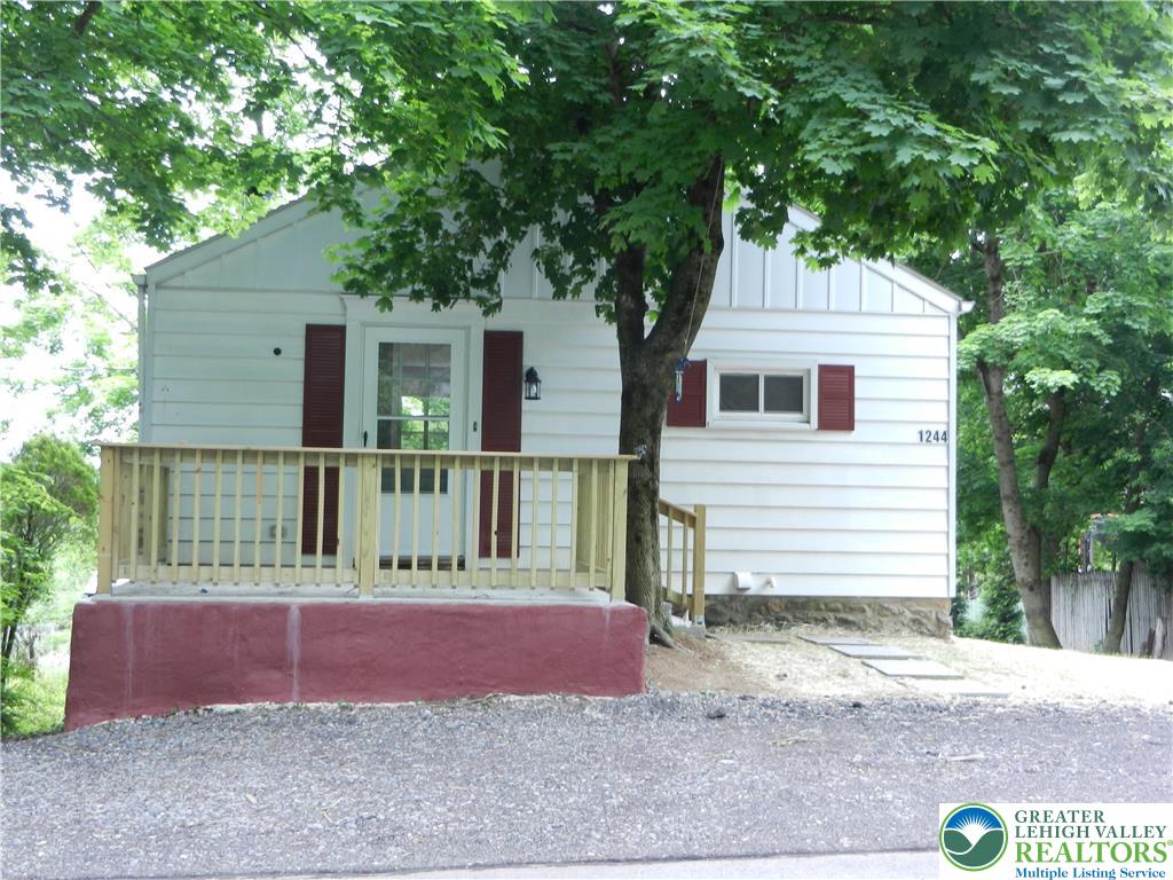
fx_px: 1525
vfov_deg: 32.2
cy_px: 440
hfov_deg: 42.1
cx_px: 586
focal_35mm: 45
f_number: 4.2
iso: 160
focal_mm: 8.2
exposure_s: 1/60
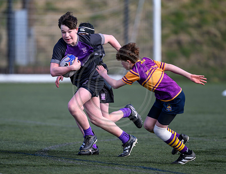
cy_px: 99
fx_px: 3696
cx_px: 115
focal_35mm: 561
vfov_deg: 2.7
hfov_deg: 3.5
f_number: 3.2
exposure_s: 1/3200
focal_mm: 400
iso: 500
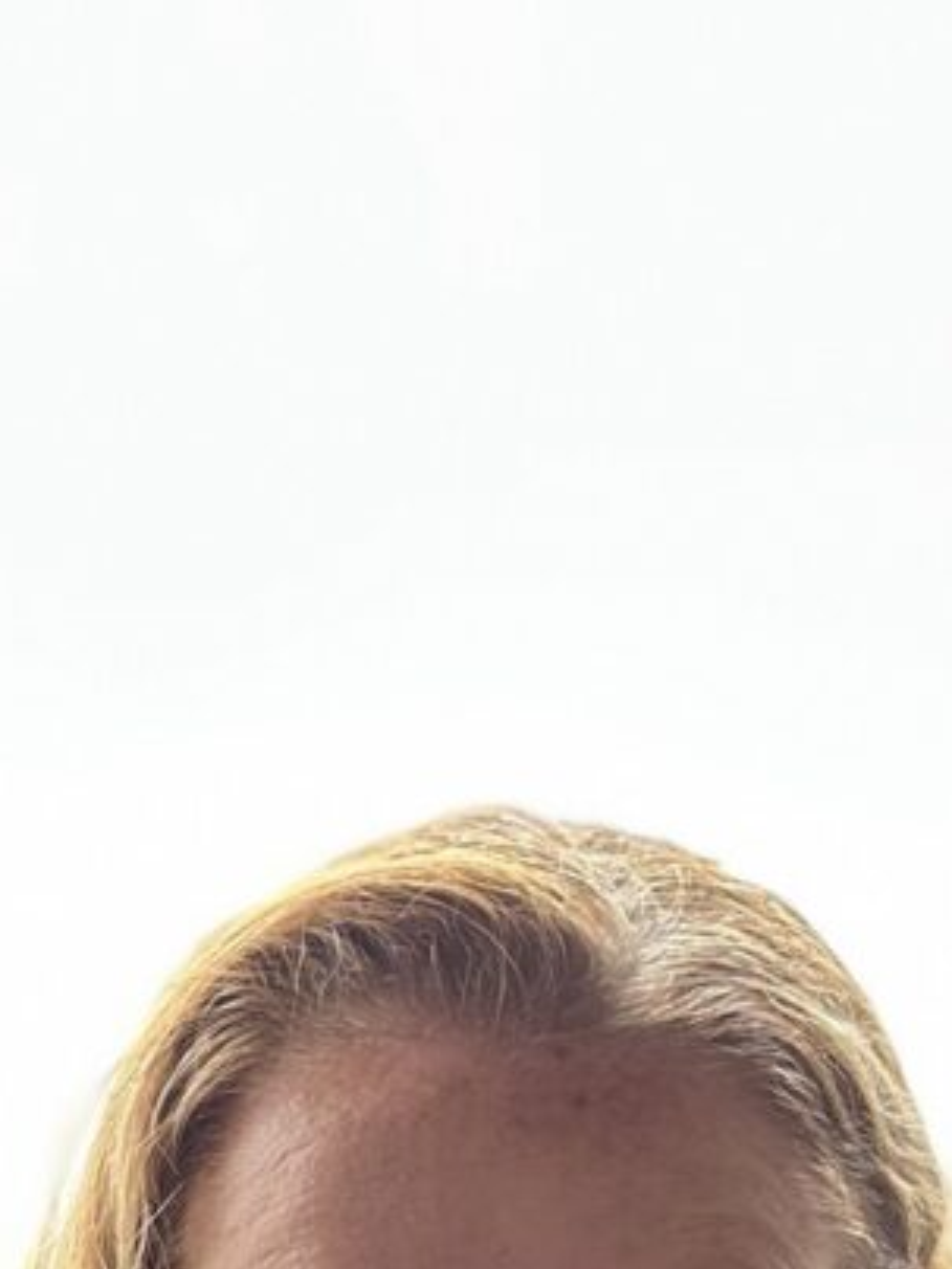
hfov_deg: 18.5
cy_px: 1523
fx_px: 2787
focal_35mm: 76
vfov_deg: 23.5
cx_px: -138
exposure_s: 1/121
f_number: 1.9
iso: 40
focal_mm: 2.69
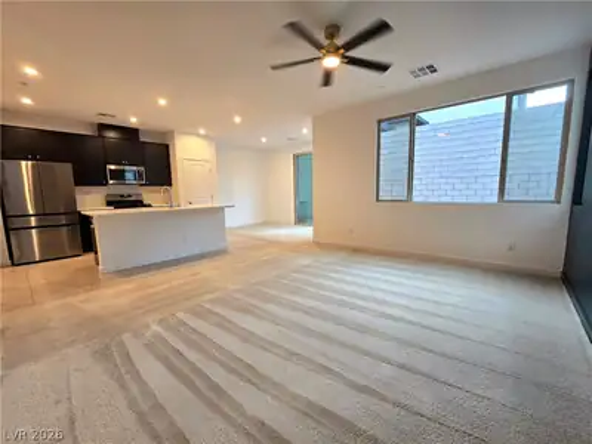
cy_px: 222
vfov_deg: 89.9
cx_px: 296
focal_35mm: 13
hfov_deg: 106.2
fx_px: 222
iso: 125
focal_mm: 2.2
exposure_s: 1/60.2
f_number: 2.2
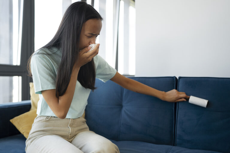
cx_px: 115
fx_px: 223
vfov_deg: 37.8
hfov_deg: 54.5
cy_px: 76
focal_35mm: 35
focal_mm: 35
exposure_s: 1/400
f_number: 2
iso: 640
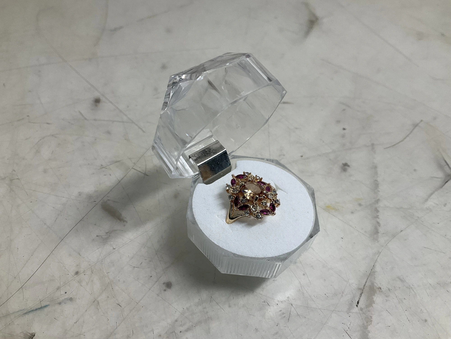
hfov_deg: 61.7
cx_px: 226
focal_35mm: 29
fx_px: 378
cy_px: 170
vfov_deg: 48.2
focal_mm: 3
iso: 40
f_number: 1.8
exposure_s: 1/120
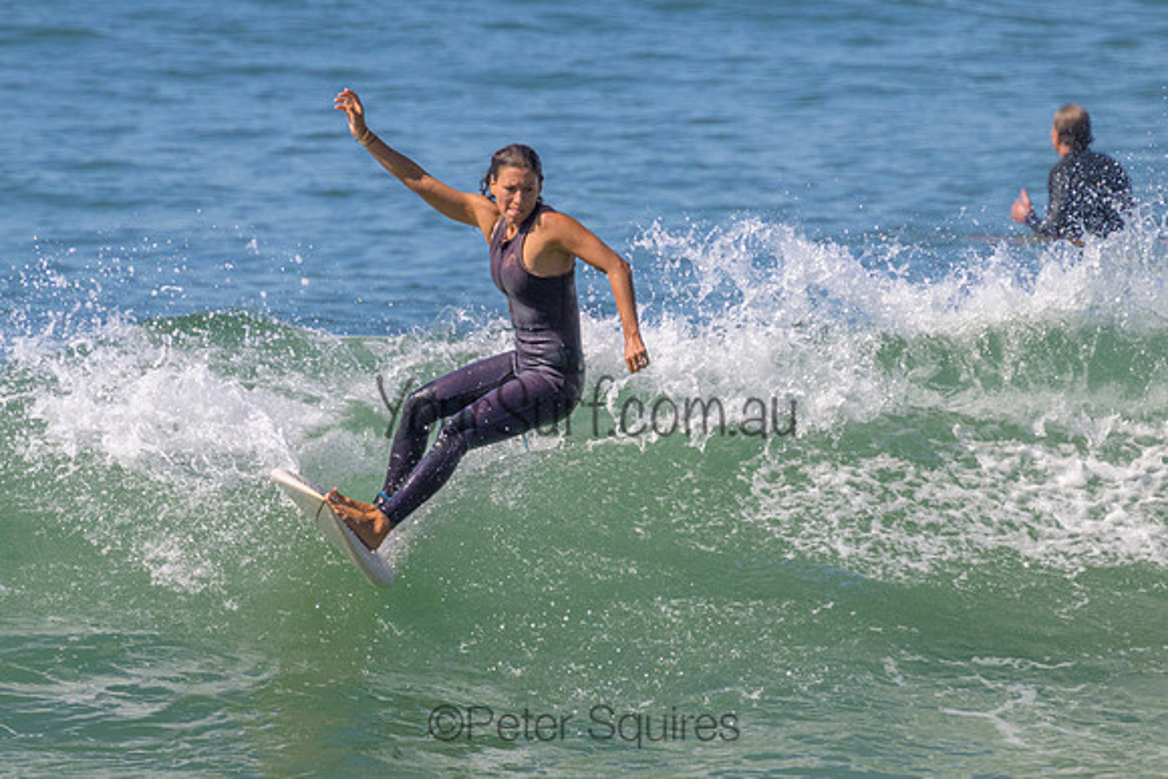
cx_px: 514
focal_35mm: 1028
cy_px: 436
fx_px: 33344
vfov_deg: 1.3
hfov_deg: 2.0
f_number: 11
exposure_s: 1/2000
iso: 800
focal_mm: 800
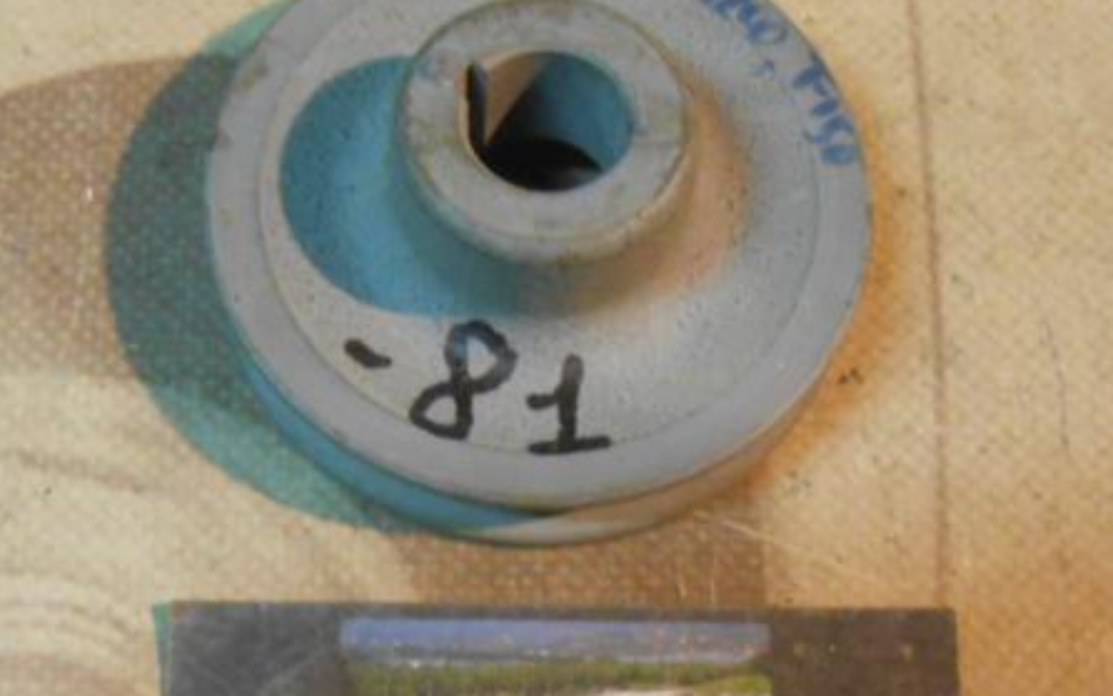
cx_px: 534
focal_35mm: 57
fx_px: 1729
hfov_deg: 35.7
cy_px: 494
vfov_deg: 22.6
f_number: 3.8
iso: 800
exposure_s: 1/15
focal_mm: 5.3
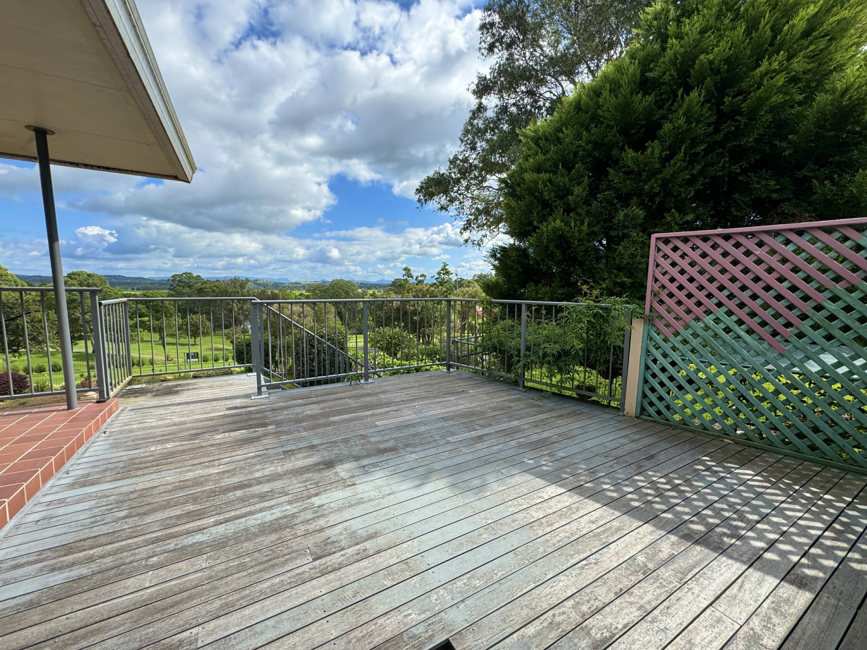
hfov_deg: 102.1
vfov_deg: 85.7
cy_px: 325
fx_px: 351
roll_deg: +0.1
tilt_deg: -6.5
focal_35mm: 14
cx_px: 434
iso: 50
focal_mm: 2.22
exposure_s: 1/1477
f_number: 2.2
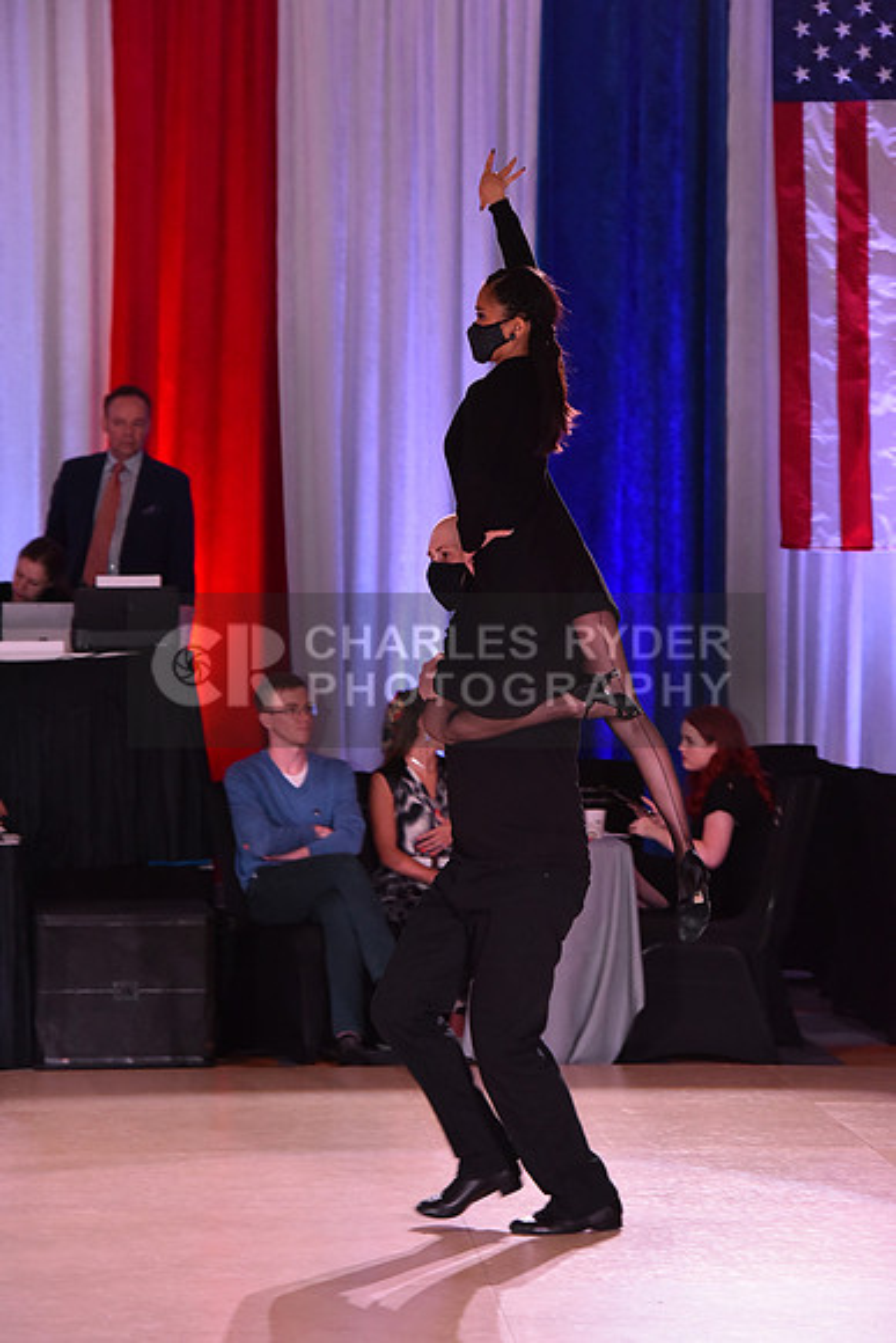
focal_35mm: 135
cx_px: 448
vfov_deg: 15.2
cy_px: 672
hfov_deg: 10.2
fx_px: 5037
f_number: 6.3
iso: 2500
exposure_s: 1/250
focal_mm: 135
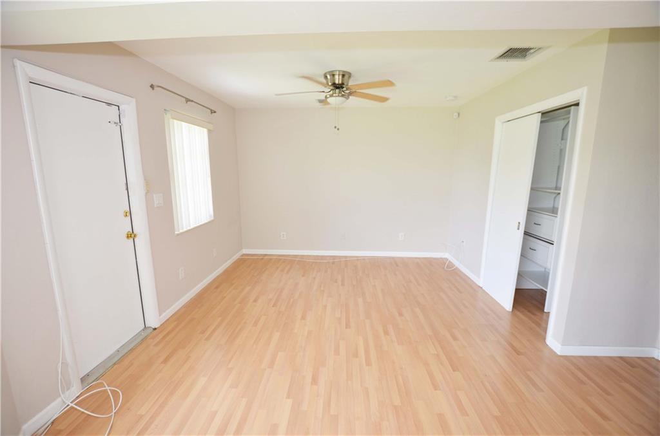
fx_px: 274
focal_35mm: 15
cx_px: 330
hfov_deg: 100.5
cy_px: 218
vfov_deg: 77.0
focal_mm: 10
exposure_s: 1/60
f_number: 4
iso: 220
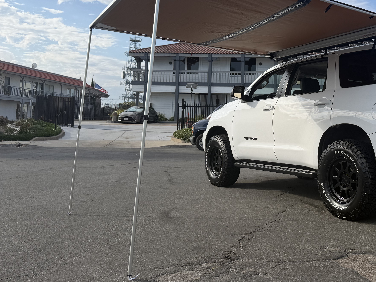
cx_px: 295
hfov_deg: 45.7
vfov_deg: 36.6
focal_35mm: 39
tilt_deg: +2.5
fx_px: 424
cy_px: 108
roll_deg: -1.3
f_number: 1.78
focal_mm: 6.76
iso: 80
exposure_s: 1/3279
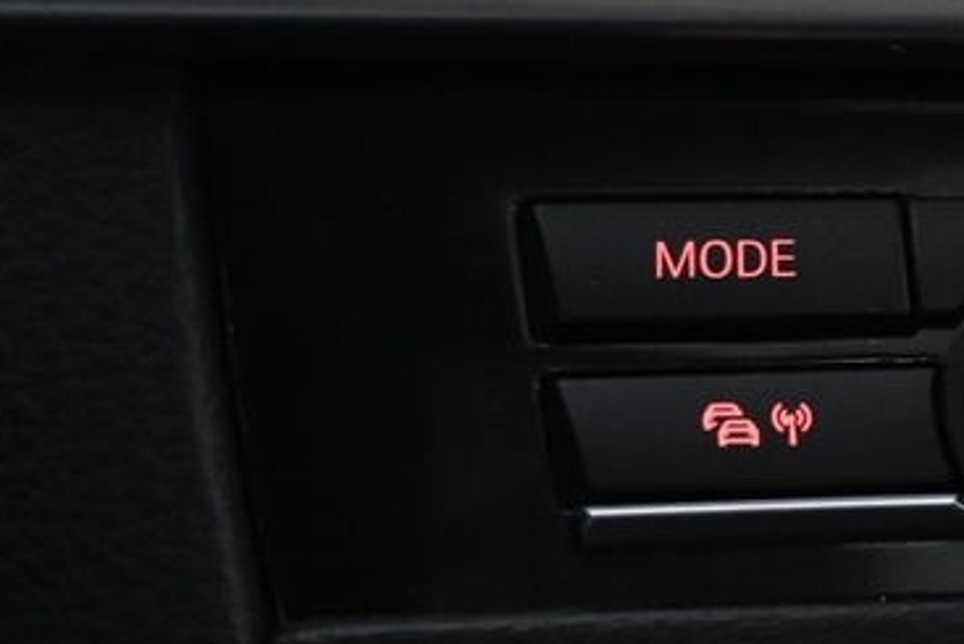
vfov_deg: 12.9
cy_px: 505
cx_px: 1878
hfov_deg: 15.6
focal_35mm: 106
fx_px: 2839
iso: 2000
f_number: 3.5
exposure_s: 1/25
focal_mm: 16
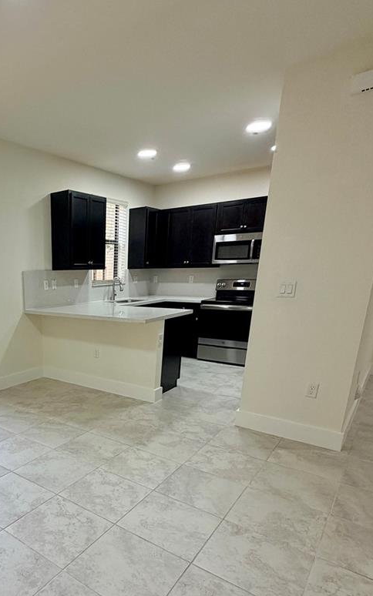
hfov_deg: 49.0
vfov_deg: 75.4
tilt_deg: -16.4
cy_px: 382
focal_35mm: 23
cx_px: 59
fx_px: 374
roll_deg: +0.8
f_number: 2.2
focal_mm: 2.22
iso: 125
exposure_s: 1/121
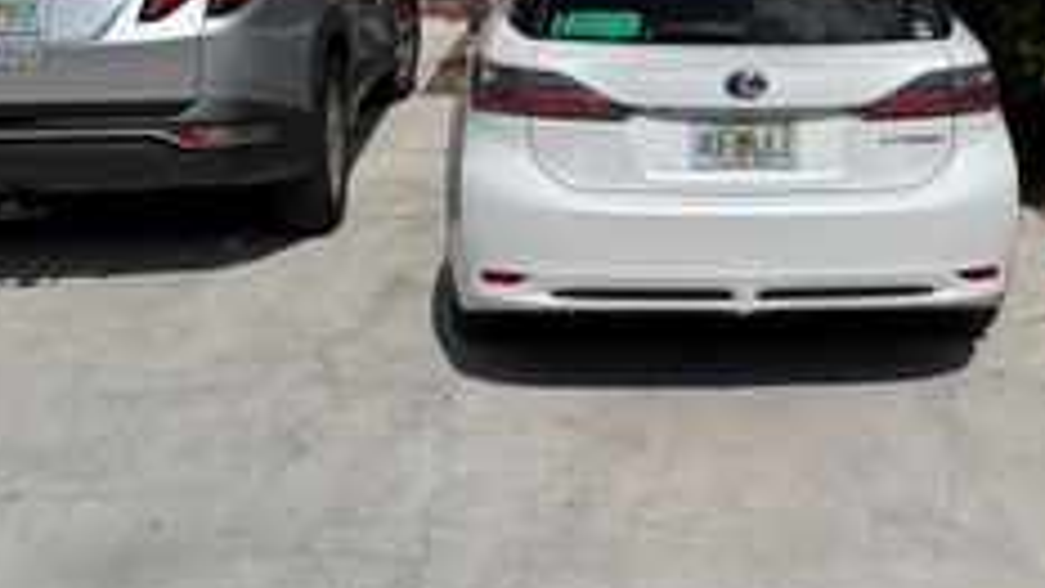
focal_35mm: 56
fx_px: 1552
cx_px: 727
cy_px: 56
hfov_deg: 36.7
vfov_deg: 21.0
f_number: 1.78
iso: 80
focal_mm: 6.76
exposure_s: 1/12346
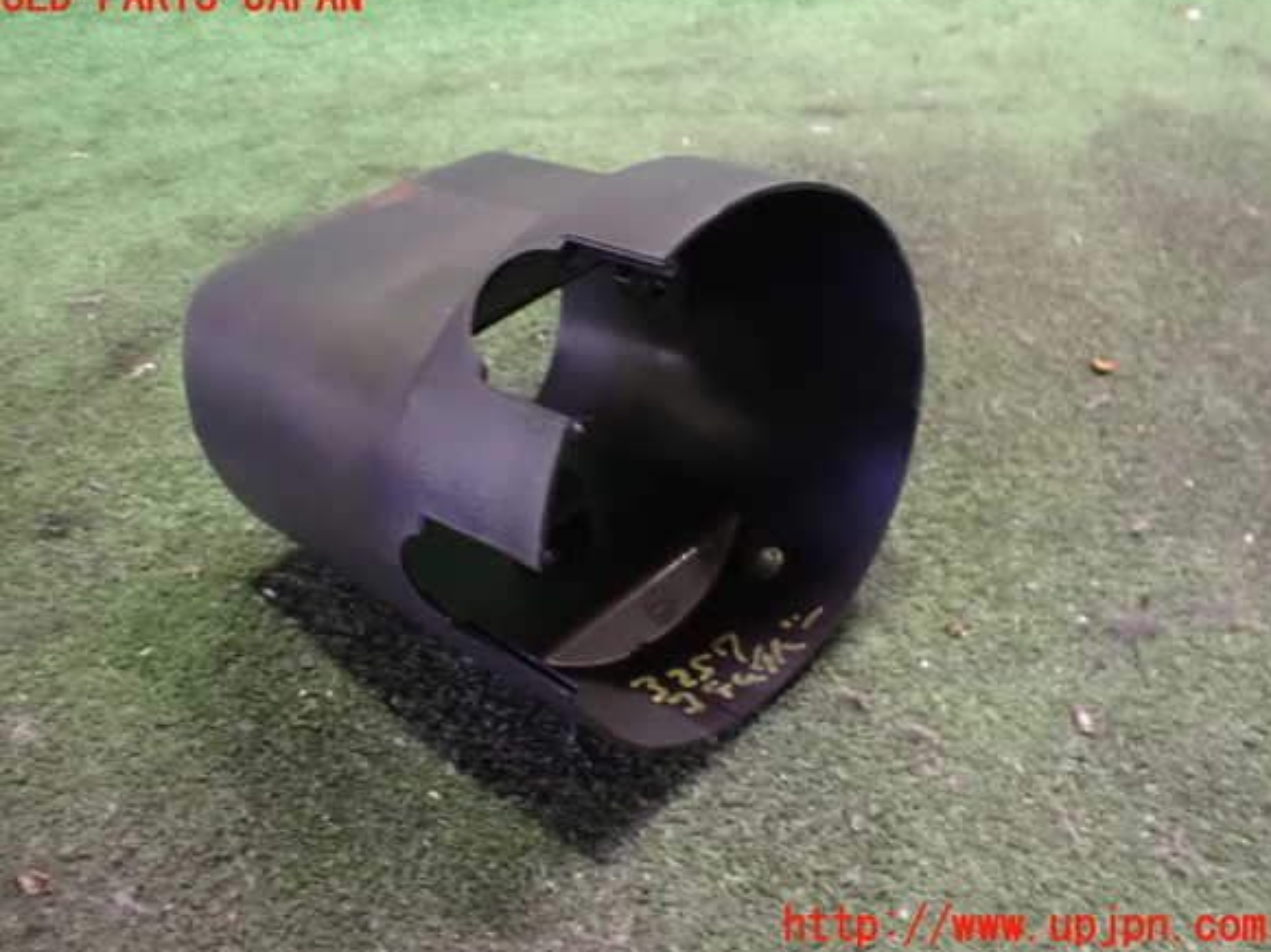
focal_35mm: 31
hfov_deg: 58.4
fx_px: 1138
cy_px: 462
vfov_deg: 45.4
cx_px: 621
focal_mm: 5.4
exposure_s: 1/25
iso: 1600
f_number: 2.3
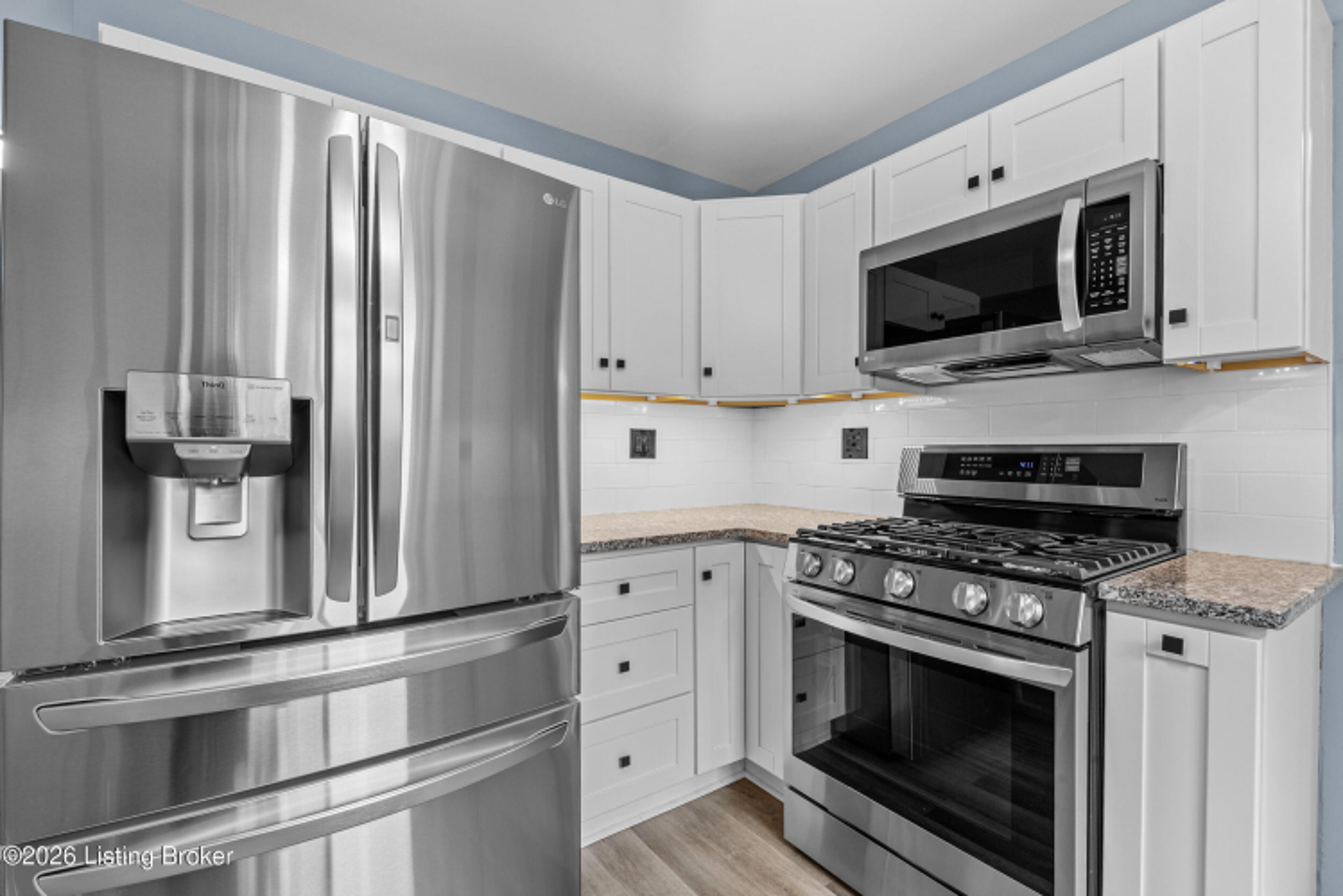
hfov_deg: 96.7
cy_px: 448
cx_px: 672
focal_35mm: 16
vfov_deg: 73.8
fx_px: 597
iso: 400
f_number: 11
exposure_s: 1/2
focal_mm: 16
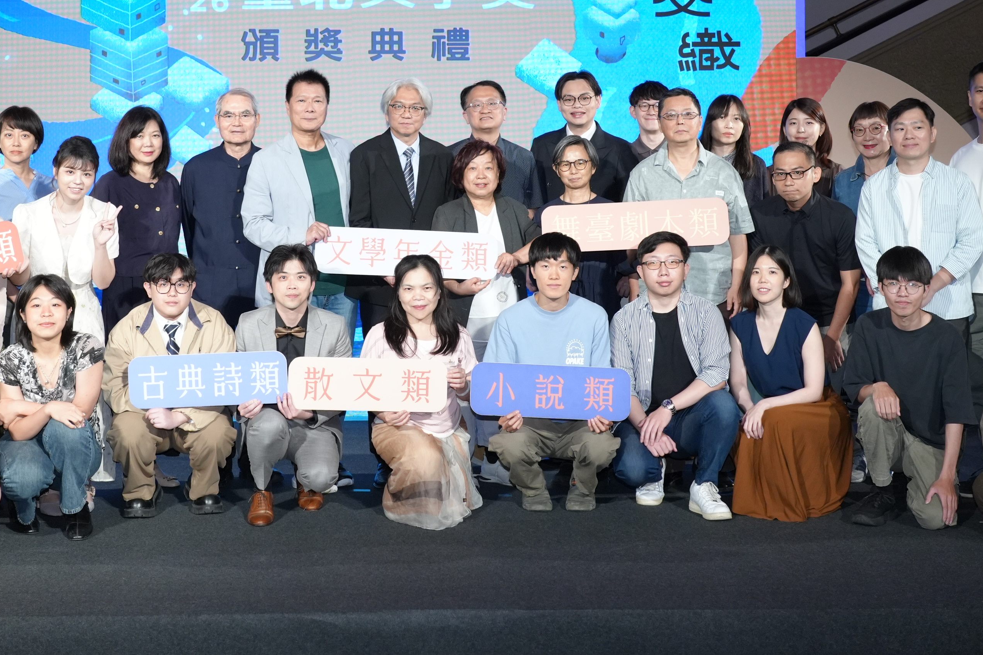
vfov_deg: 24.0
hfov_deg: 35.5
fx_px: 1529
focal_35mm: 56
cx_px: 389
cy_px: 171
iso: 2000
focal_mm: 31
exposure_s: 1/200
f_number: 5
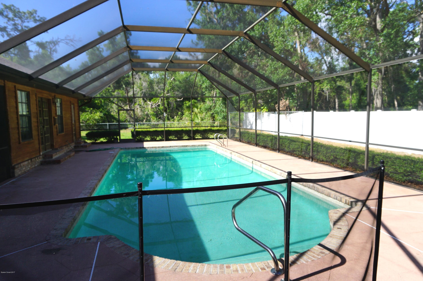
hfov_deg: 73.8
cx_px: 212
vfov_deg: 53.0
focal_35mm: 24
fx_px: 282
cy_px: 140
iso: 100
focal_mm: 16
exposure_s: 1/250
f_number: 5.6
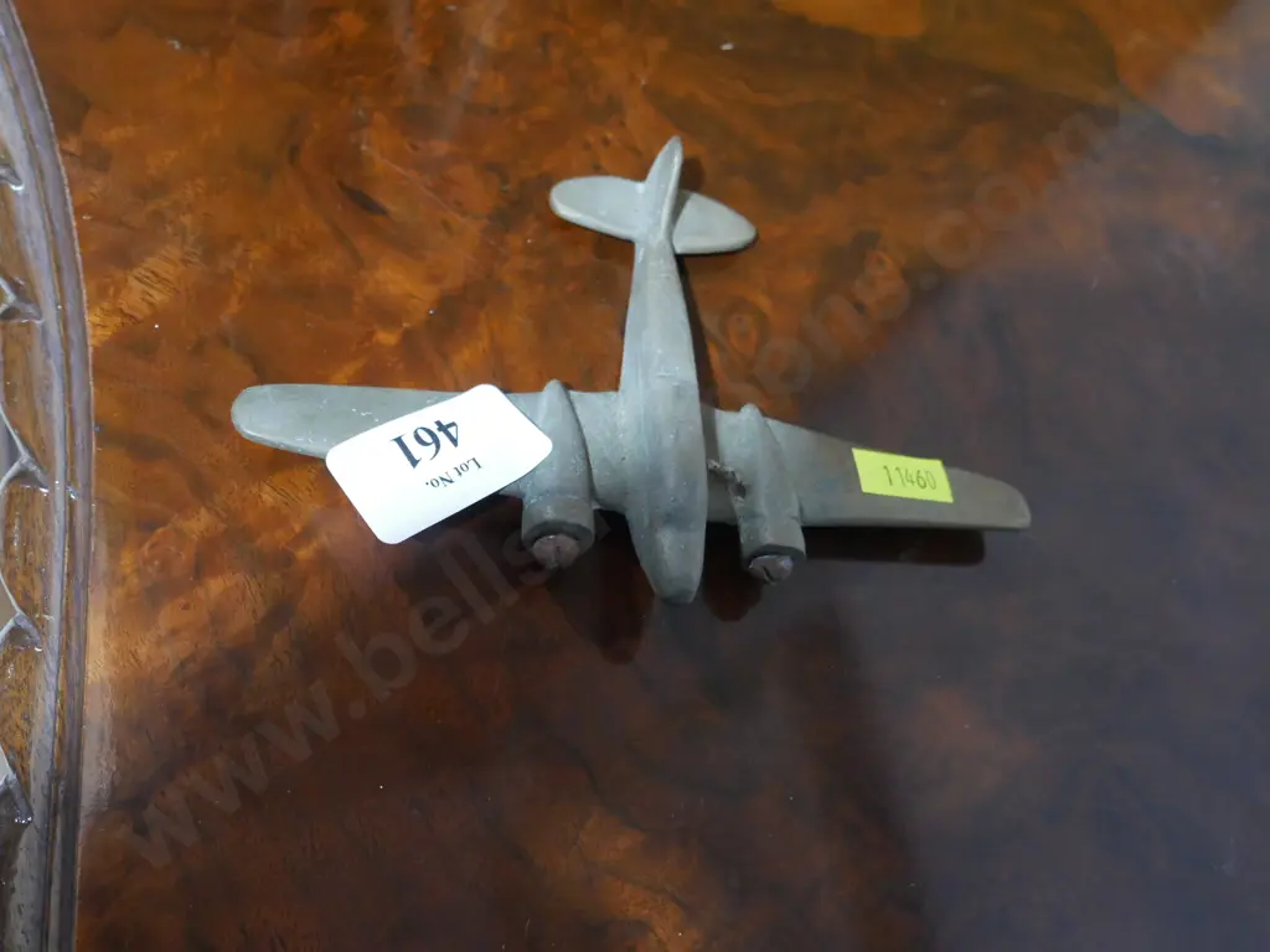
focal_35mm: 42
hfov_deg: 44.8
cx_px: 635
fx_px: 1541
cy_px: 476
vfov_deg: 34.3
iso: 2000
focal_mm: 21
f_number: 5
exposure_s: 1/60
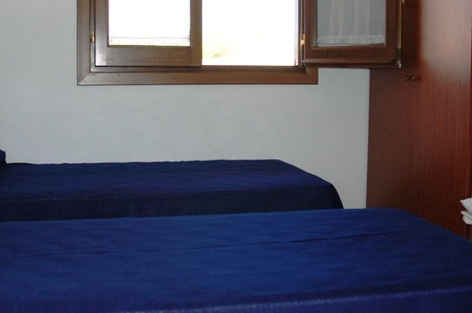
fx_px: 615
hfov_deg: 42.0
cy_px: 130
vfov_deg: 28.5
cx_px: 232
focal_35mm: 47
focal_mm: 18
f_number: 3.5
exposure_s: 1/250
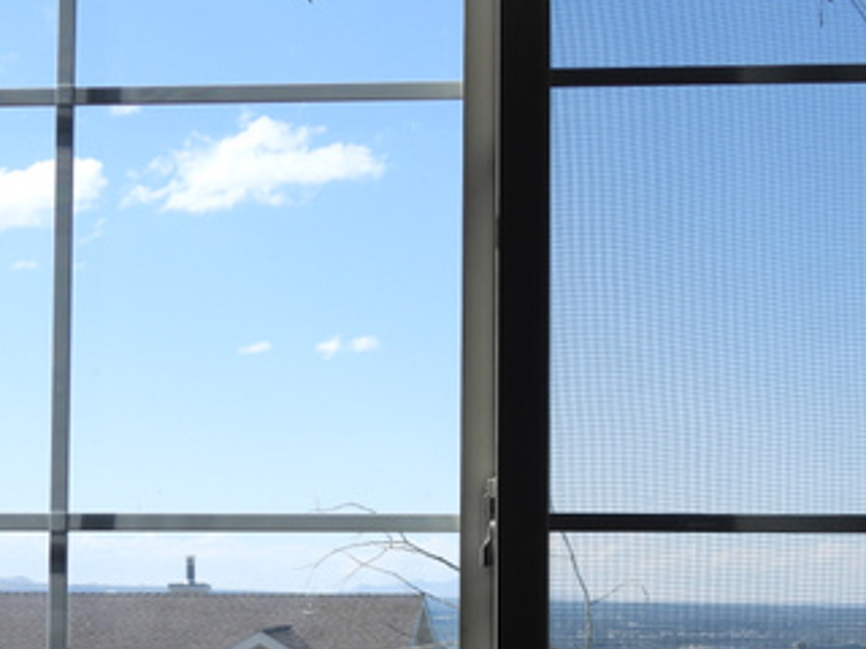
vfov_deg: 18.2
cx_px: 525
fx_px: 2001
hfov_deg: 24.4
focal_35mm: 80
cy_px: 533
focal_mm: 7.1
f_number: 3.2
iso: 100
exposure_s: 1/1000
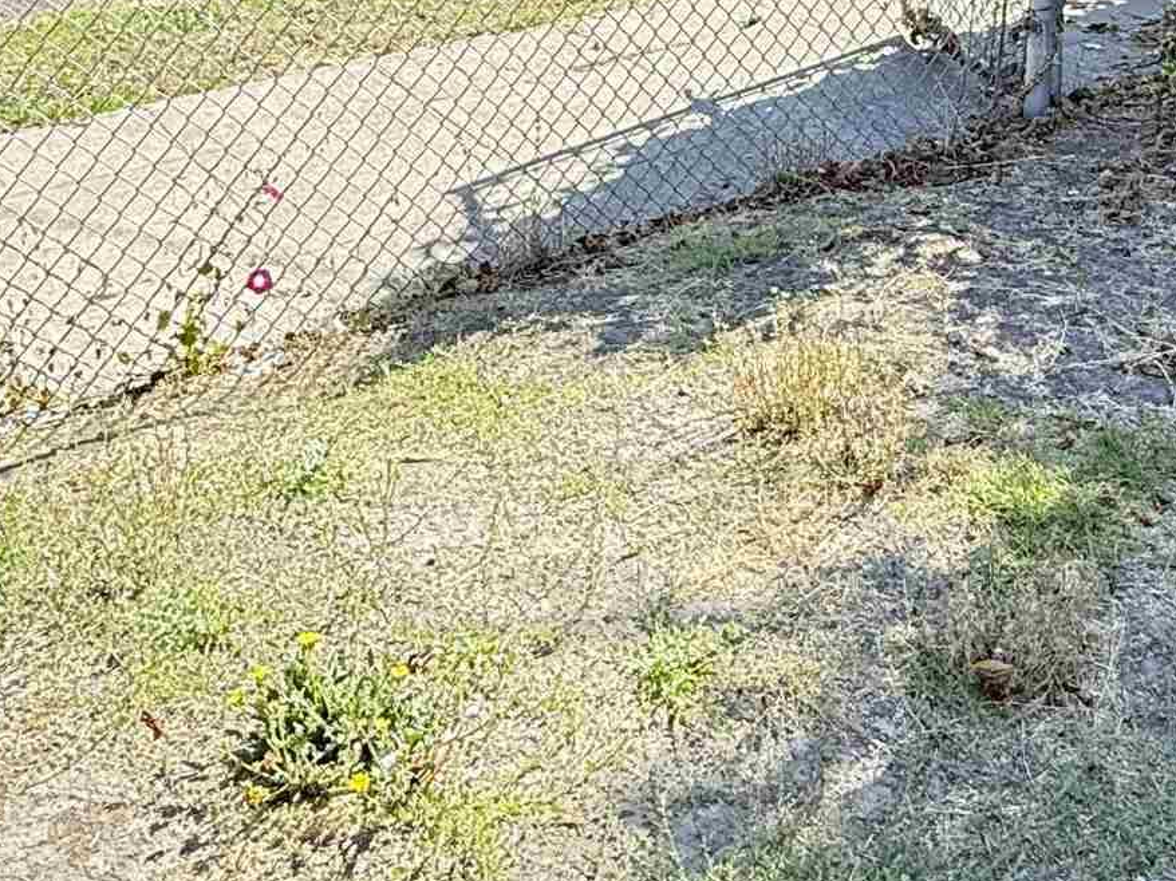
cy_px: -32
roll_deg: -2.5
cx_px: 798
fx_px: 1664
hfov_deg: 38.4
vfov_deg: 27.7
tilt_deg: -15.5
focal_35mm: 49
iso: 64
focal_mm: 2.22
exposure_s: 1/294
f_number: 2.2
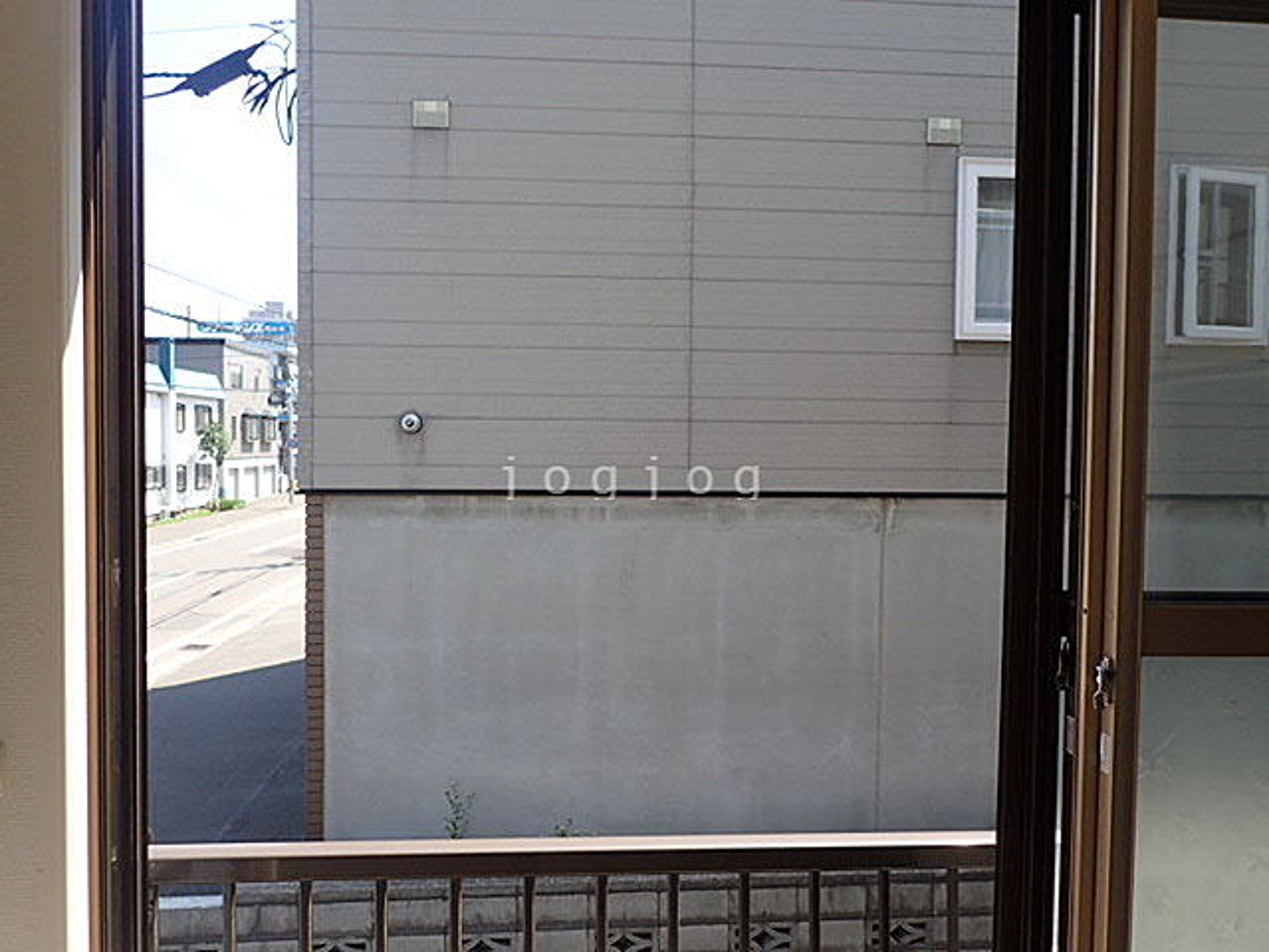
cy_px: 476
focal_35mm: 25
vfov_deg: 54.9
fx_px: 916
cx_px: 634
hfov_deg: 69.4
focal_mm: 4.5
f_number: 2.8
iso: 100
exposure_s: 1/400
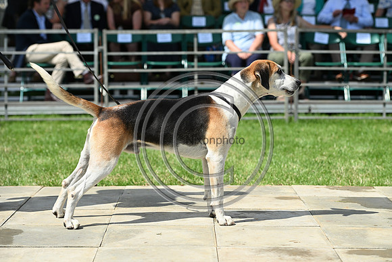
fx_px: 1111
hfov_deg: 20.0
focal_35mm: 102
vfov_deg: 13.4
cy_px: 131
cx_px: 196
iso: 200
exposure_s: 1/1250
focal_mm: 102
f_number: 4.5
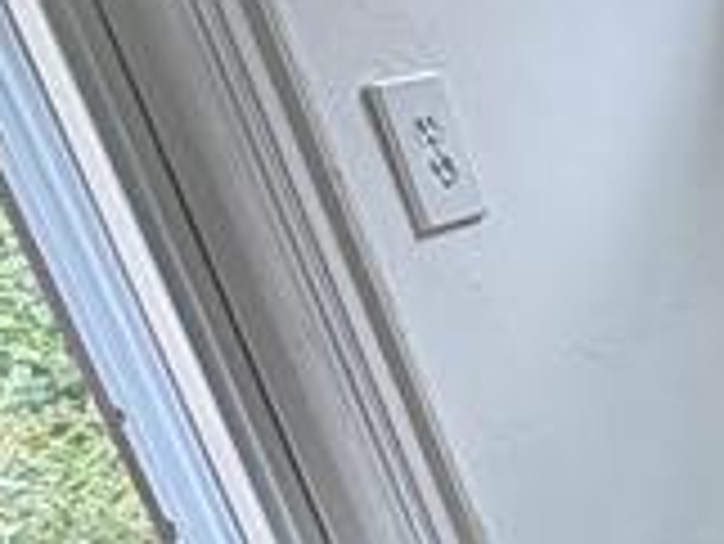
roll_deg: +0.6
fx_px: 1863
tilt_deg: -23.6
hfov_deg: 12.2
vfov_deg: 16.1
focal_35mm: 89
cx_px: 2064
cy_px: 620
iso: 160
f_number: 2.2
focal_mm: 2.22
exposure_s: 1/99
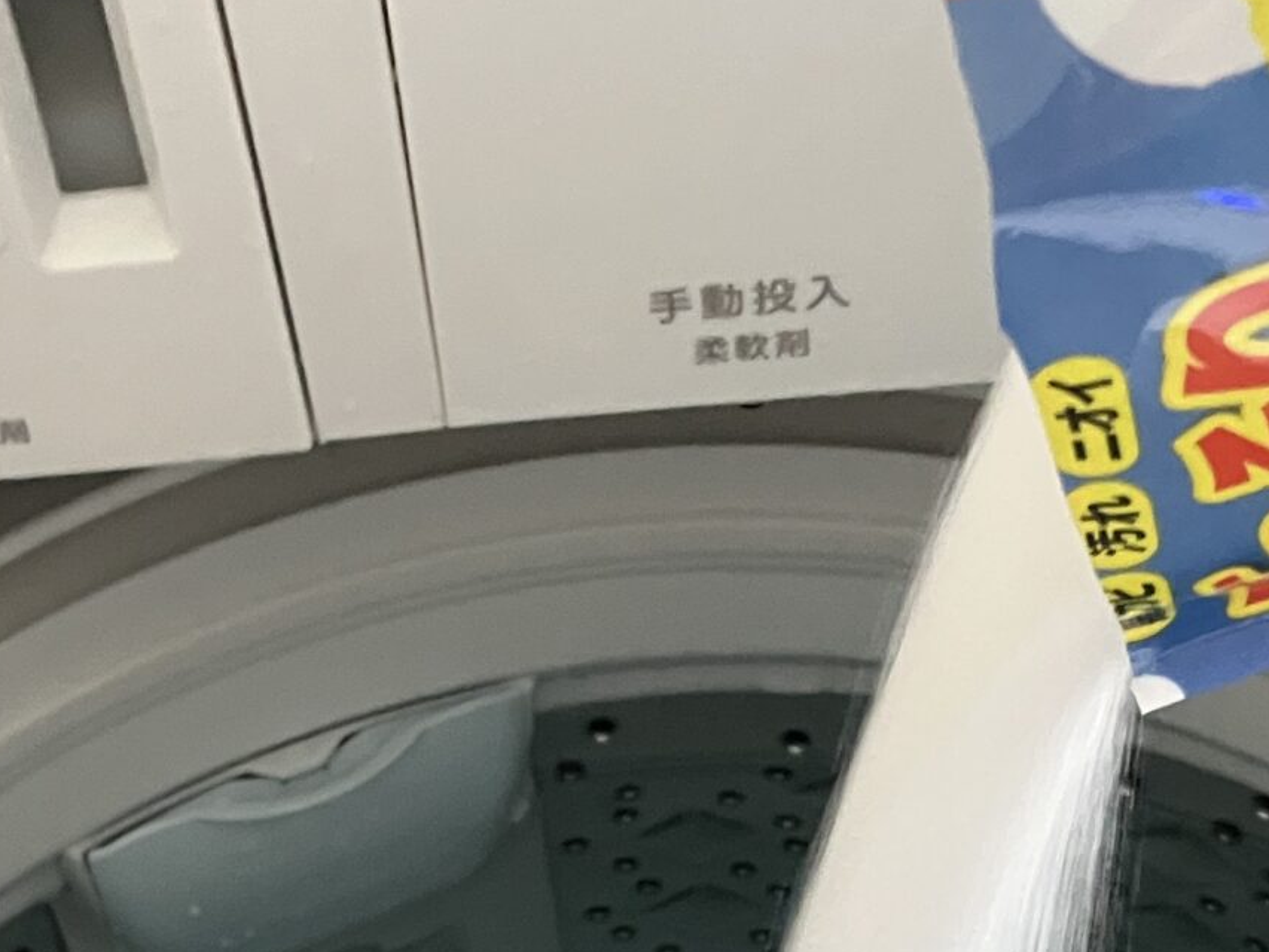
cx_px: 628
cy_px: 1247
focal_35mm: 84
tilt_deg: -55.7
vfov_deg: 16.6
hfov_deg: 23.3
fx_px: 3080
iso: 400
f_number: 1.8
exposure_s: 1/33
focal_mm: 3.99
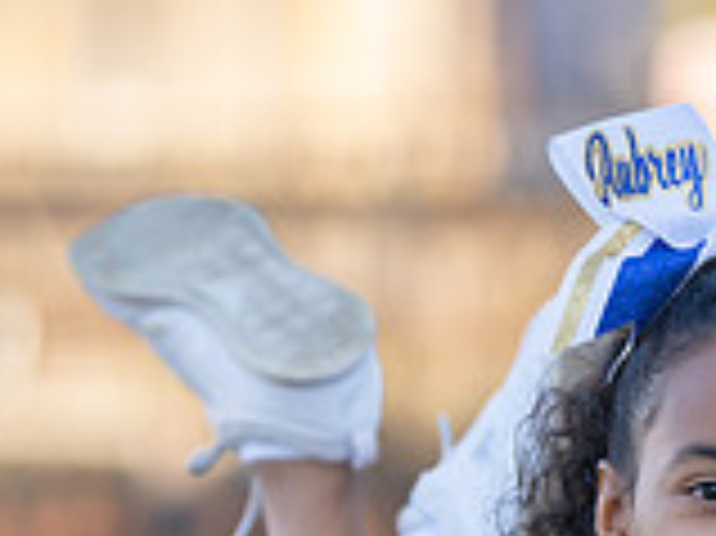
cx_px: 693
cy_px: 778
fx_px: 10500
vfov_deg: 2.9
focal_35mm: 508
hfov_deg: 3.9
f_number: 2.8
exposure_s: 1/320
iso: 100
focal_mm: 135
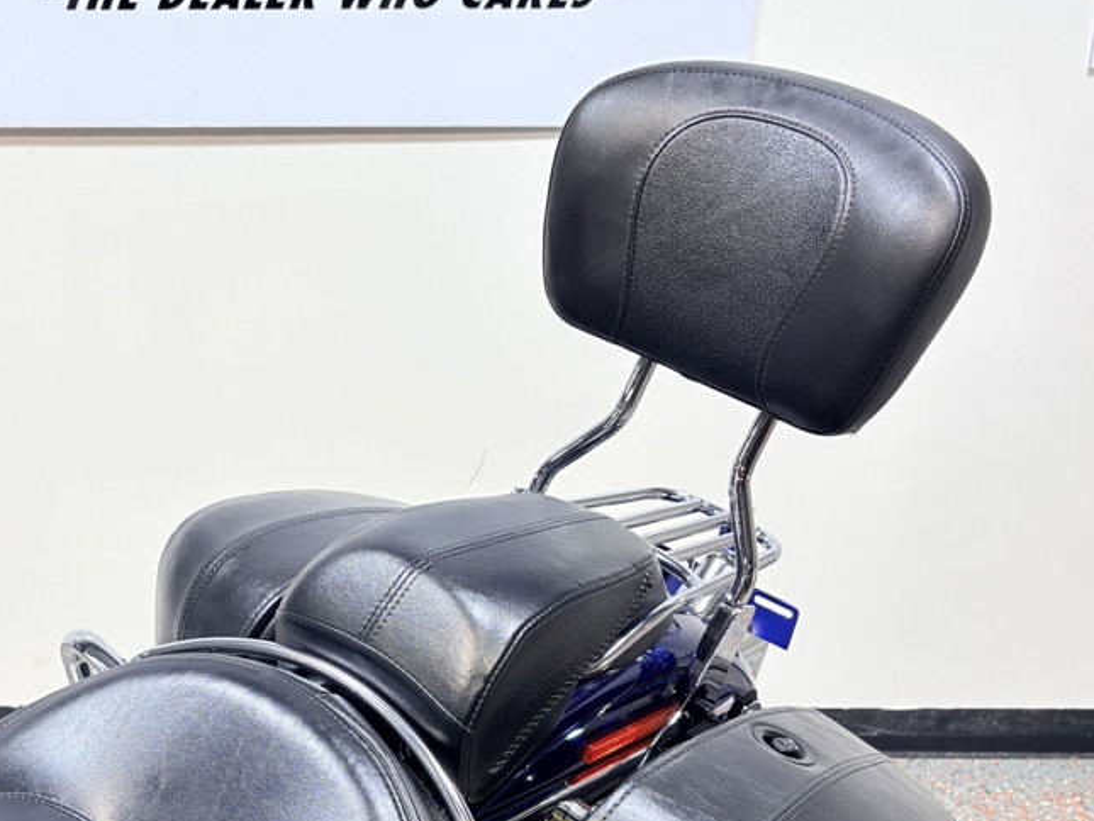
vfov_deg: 33.0
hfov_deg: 43.0
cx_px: 330
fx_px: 1359
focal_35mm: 43
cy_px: 616
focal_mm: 5.96
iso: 40
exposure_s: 1/120
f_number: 1.6
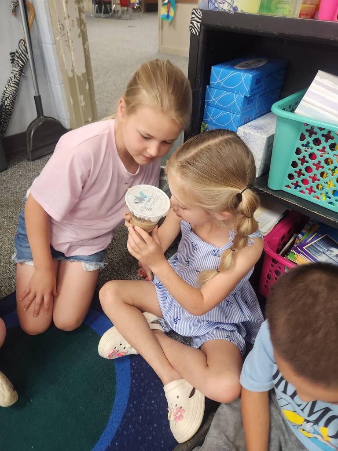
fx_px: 299
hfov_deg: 58.9
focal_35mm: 23
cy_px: 226
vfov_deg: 73.9
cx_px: 169
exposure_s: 1/120
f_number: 1.8
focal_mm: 5.4
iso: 500
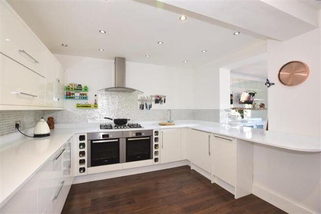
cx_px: 160
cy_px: 107
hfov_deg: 100.4
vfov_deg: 77.3
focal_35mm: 15
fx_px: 134
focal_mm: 10
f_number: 5
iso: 200
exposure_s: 1/20
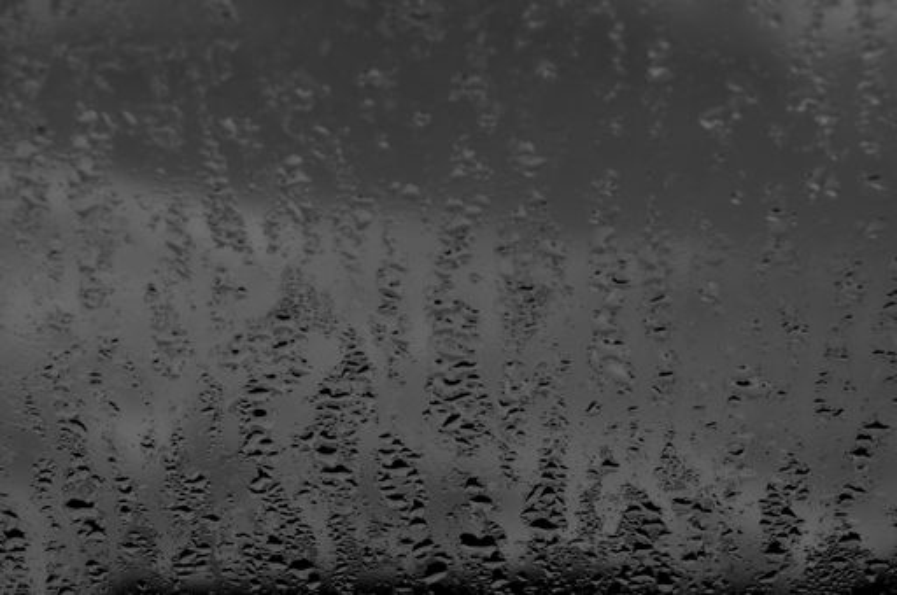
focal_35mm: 109
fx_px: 2712
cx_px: 448
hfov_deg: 18.8
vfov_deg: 12.5
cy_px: 298
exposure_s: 1/400
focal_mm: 73
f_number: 8
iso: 100
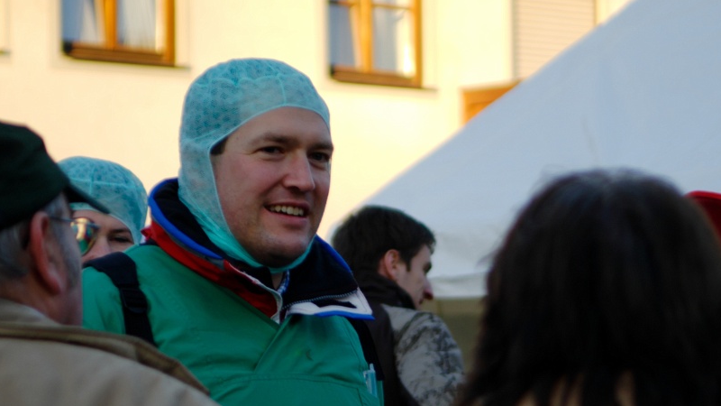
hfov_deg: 15.0
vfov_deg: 8.5
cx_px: 332
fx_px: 2731
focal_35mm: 143
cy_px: 267
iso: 100
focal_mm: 55
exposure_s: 1/350
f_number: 2.8
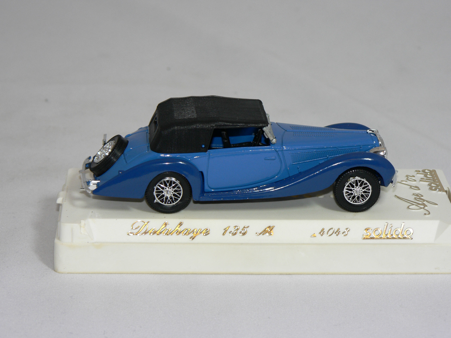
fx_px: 1550
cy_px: 169
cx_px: 226
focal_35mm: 119
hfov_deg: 16.6
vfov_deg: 12.5
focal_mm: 19.9
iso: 80
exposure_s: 1/60
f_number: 3.2
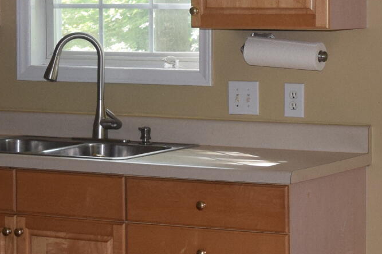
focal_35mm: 135
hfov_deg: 15.1
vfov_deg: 10.1
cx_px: 286
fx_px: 1432
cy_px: 97
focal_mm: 20
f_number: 4
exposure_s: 1/60
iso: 800
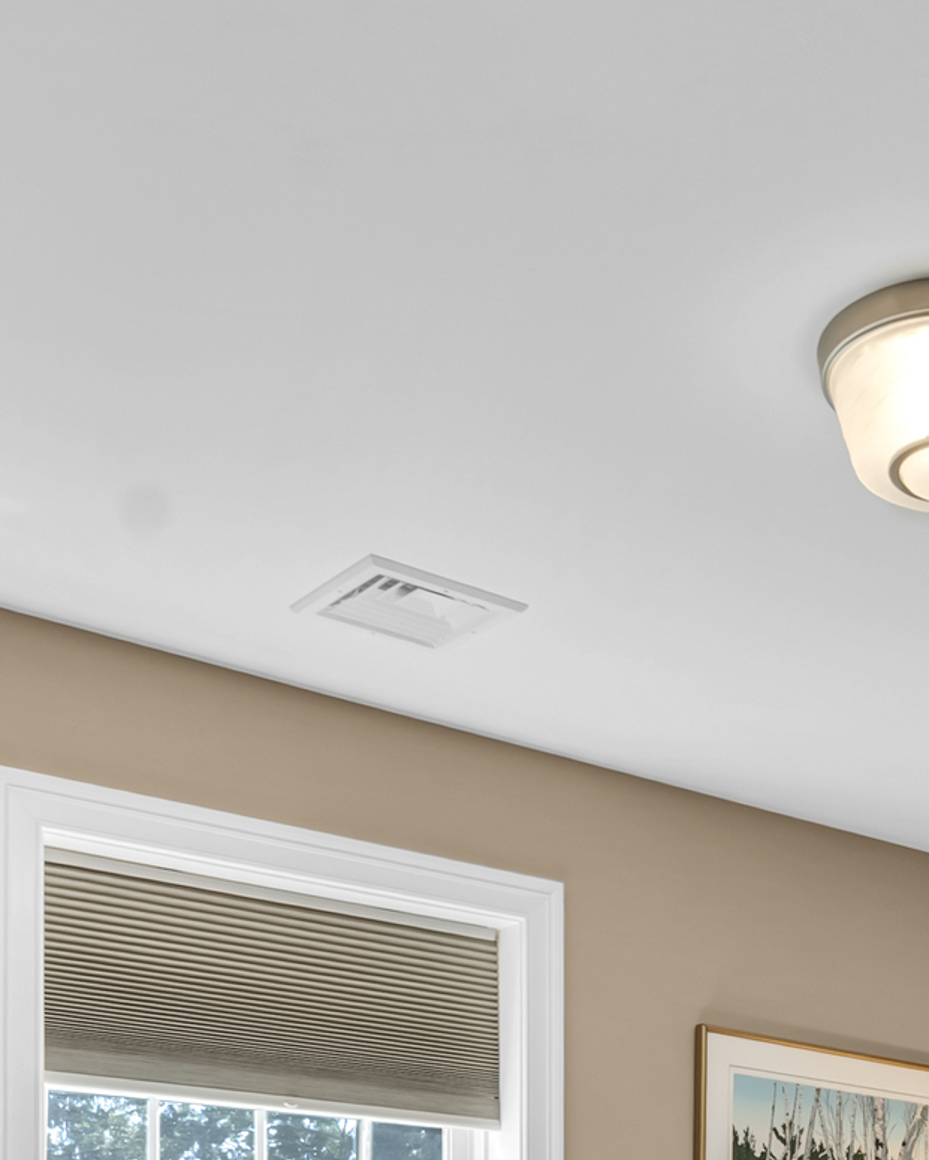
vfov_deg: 31.7
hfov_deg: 27.6
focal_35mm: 52
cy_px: 1286
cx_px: 905
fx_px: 1787
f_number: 7.1
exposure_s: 1/30
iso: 320
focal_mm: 14
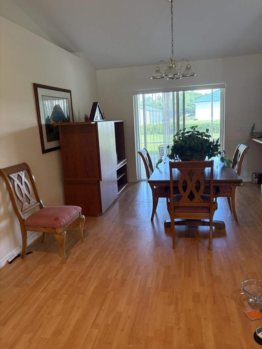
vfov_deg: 67.3
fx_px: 262
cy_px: 174
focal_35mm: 26
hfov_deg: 53.1
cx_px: 131
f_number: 1.6
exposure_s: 1/60
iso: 250
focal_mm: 5.96
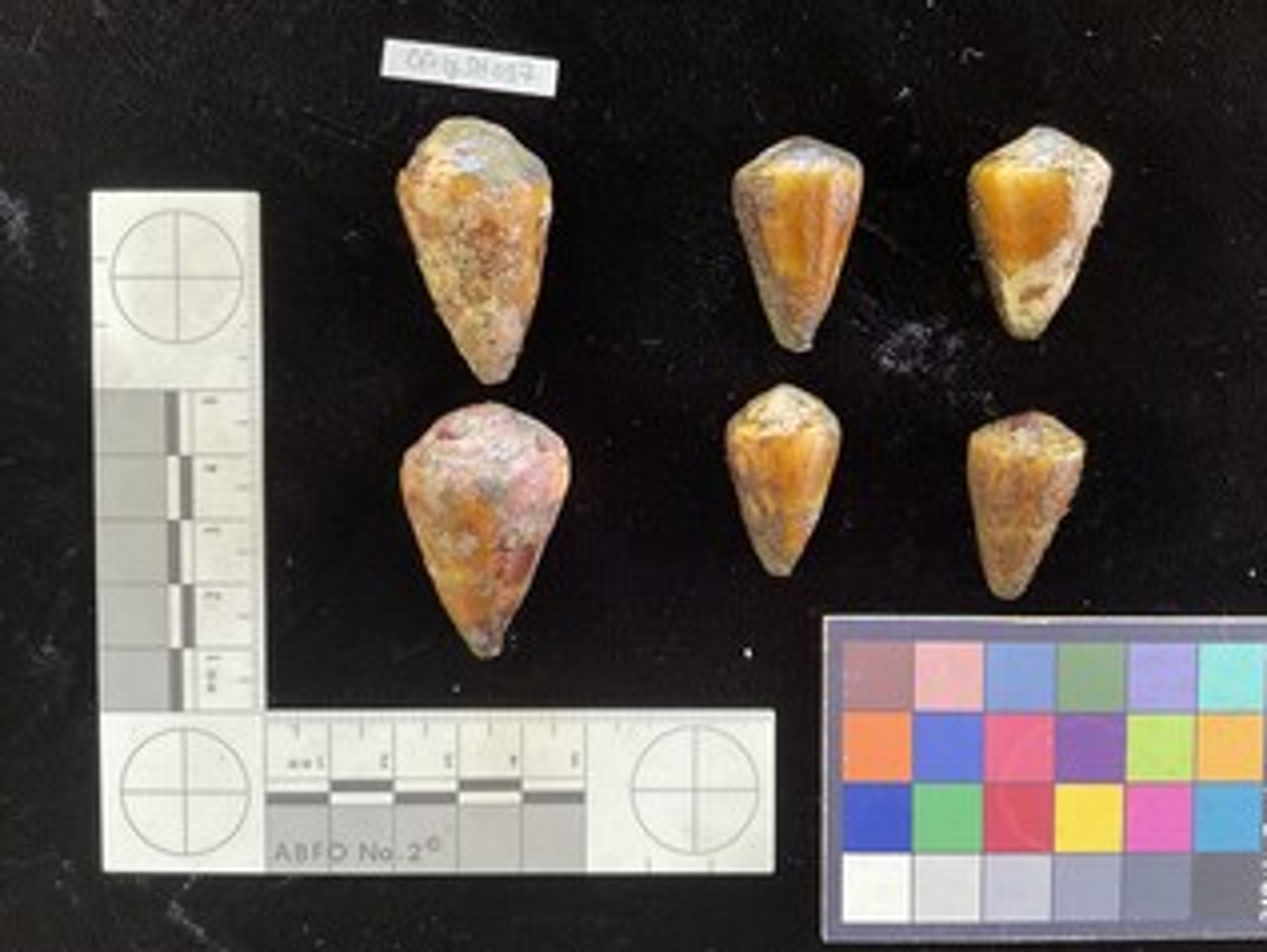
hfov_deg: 56.7
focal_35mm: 32
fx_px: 1172
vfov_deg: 44.2
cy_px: 482
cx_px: 691
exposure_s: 1/50
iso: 64
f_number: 1.8
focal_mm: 3
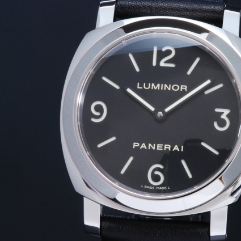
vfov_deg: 8.7
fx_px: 1588
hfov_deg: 8.7
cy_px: 120
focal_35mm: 202
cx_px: 159
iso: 200
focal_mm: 105
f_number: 40
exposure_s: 5
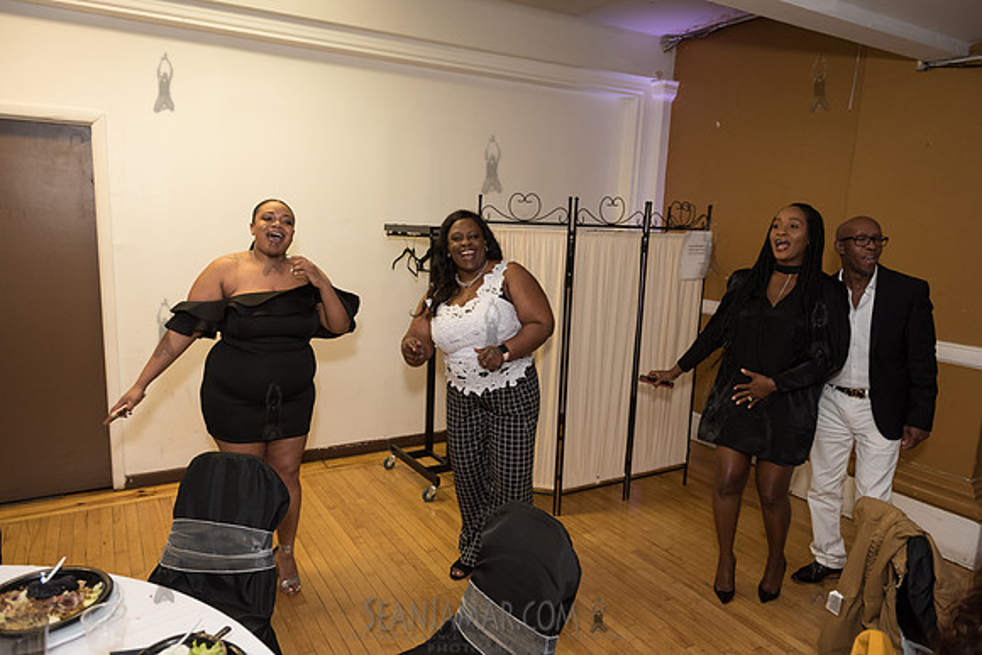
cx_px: 491
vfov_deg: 53.2
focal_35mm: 24
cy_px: 328
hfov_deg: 73.7
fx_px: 655
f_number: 3.5
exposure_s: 1/320
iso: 2000
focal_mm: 24
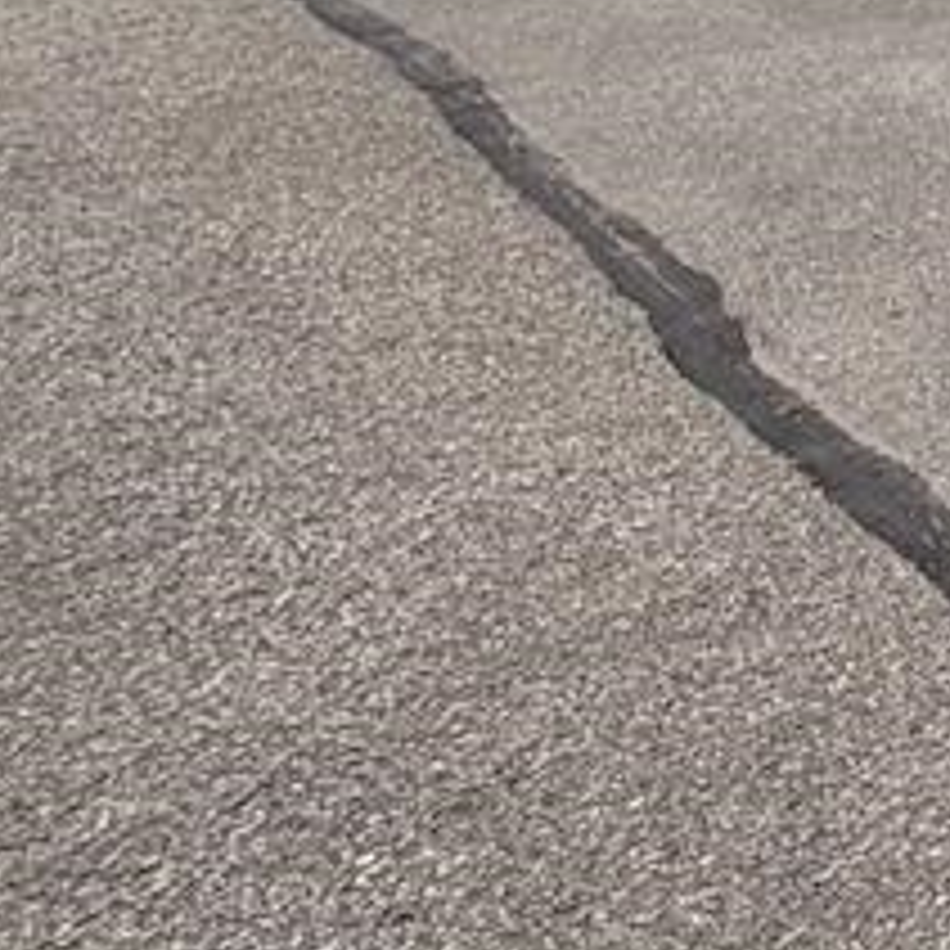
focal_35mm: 75
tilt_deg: +4.2
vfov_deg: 18.7
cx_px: 2710
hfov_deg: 12.2
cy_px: -675
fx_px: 2329
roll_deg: -0.2
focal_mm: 2.22
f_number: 2.2
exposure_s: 1/1189
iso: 20
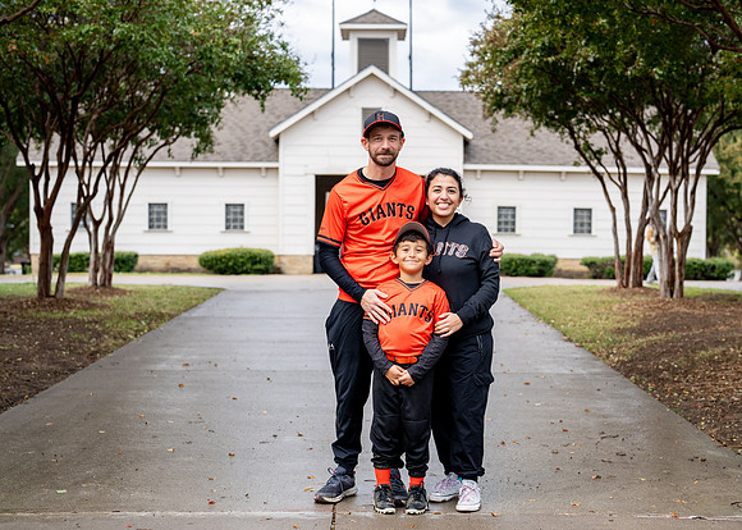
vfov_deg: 24.8
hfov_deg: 34.2
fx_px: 1206
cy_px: 288
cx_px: 416
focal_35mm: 57
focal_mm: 50
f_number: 2.8
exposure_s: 1/1250
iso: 250
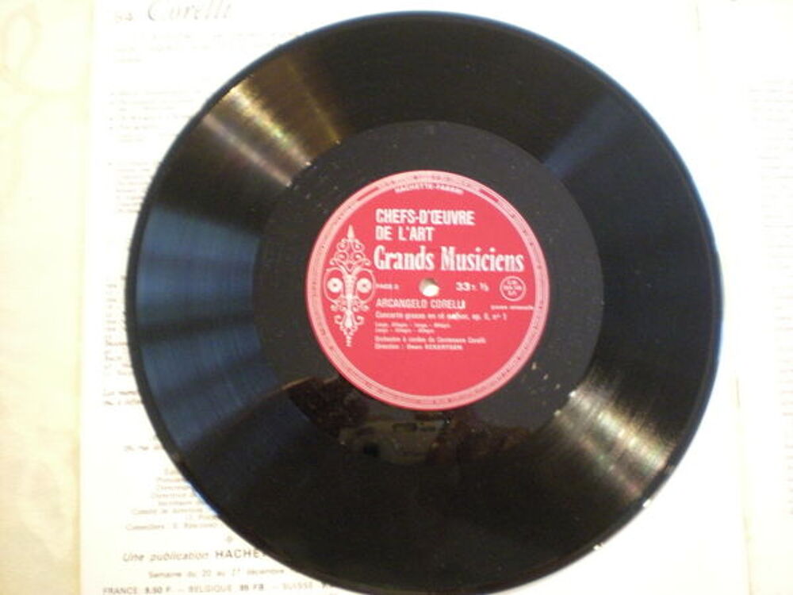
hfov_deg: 49.0
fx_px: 871
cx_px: 396
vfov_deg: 37.7
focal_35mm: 38
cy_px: 298
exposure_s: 1/8
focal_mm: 6.3
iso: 441
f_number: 3.1
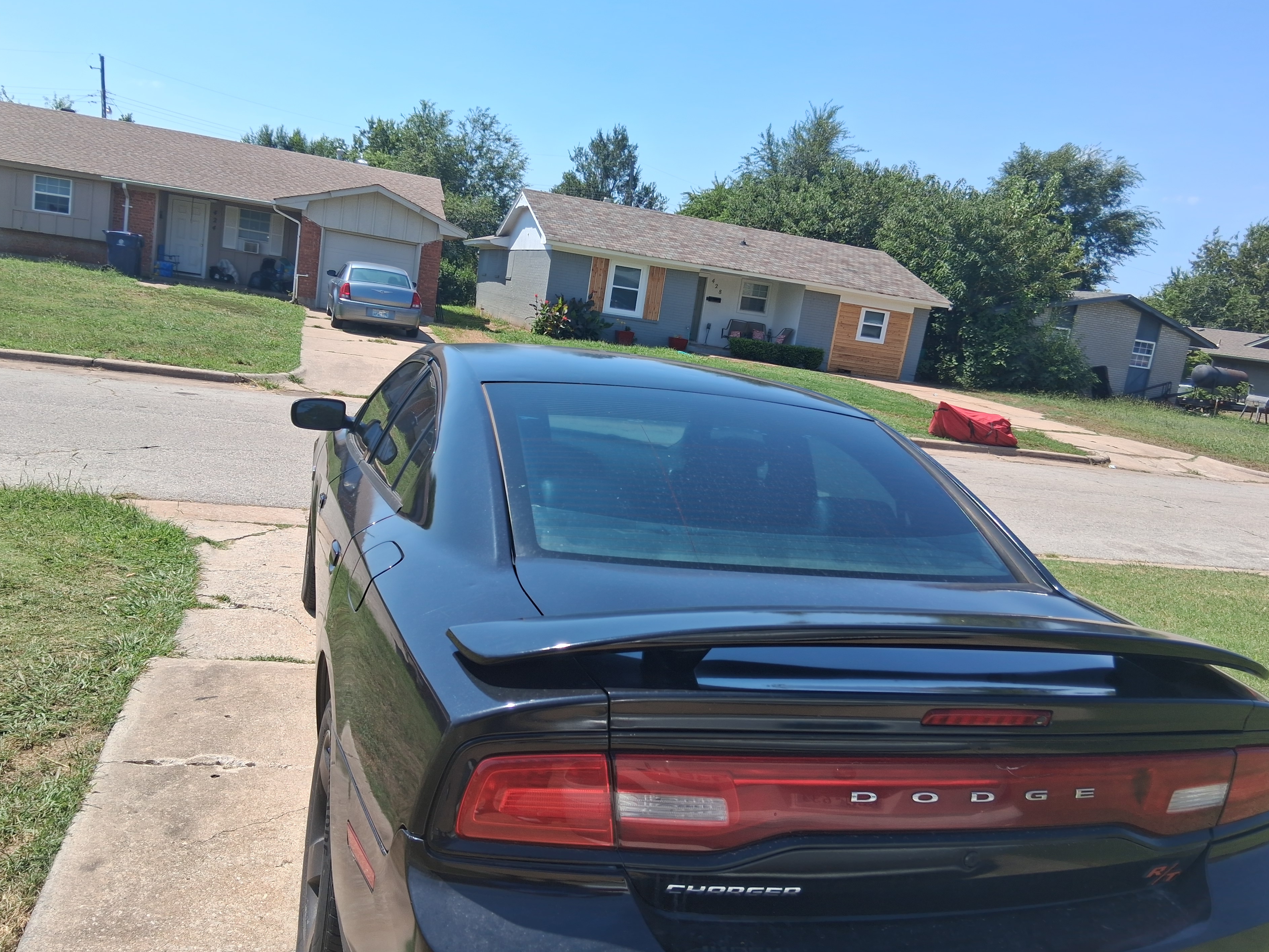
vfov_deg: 49.7
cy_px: 483
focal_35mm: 28
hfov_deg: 63.4
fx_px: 1026
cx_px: 615
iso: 25
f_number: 1.8
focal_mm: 3.98
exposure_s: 1/520
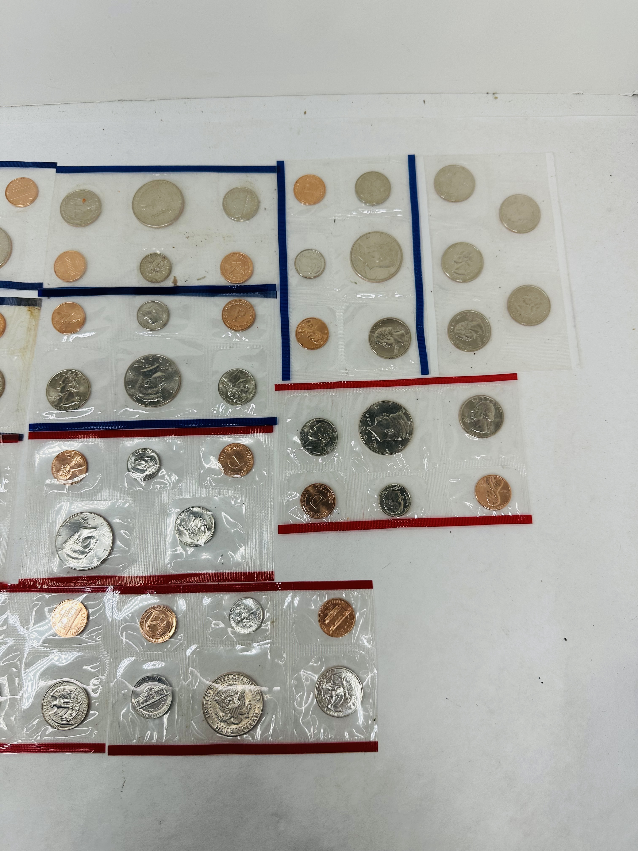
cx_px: 319
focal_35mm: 24
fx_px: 590
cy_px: 426
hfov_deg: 56.8
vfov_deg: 71.6
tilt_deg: -78.9
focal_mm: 6.86
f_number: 1.78
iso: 80
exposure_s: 1/1256
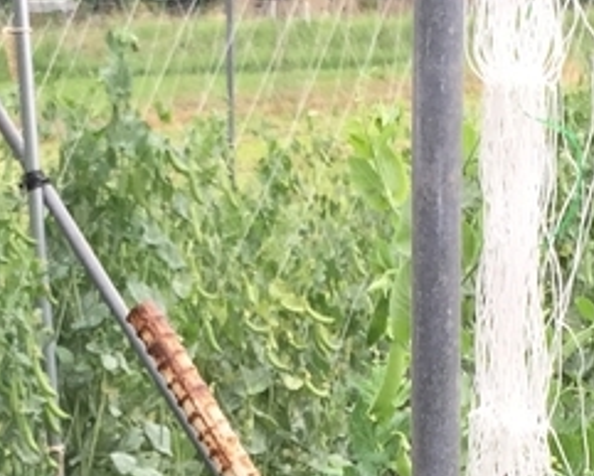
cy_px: 644
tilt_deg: -13.1
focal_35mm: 141
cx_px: 192
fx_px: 2480
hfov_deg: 13.6
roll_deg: +3.0
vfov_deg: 10.7
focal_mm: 4.15
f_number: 2.2
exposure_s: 1/120
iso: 32
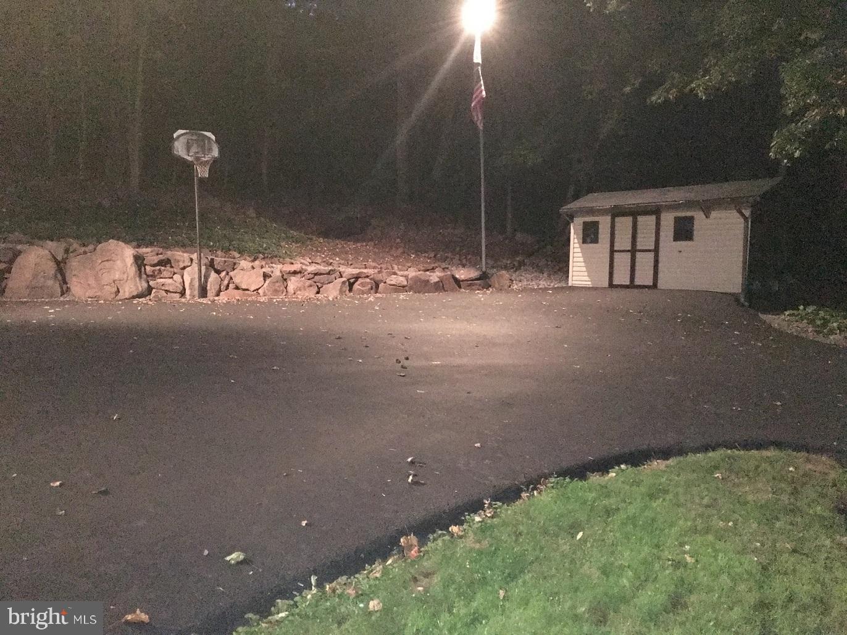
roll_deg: -0.2
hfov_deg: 61.7
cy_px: 318
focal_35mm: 29
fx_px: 710
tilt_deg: -3.8
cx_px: 424
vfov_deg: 48.2
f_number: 2.2
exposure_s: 1/16
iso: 2000
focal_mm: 4.15
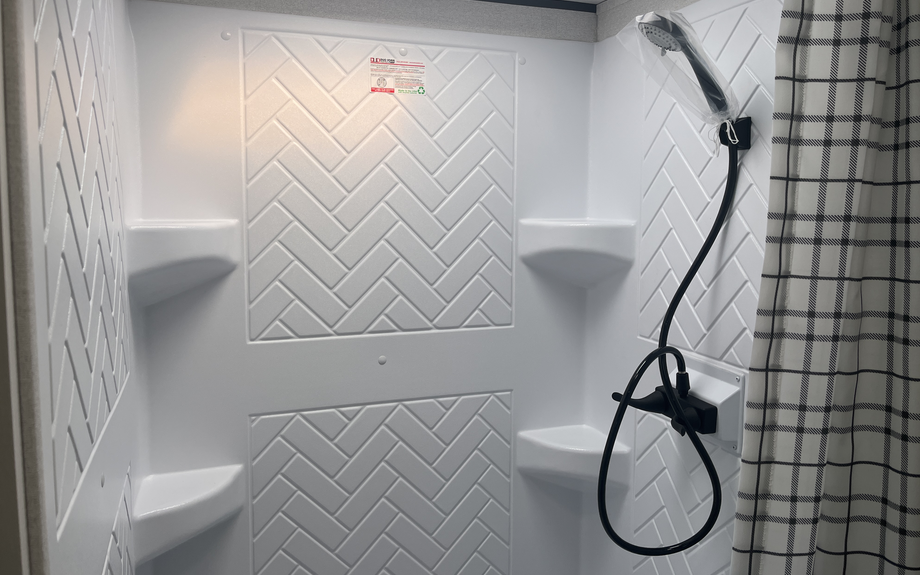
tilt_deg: -5.7
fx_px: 702
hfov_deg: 66.5
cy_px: 273
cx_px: 463
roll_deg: +0.4
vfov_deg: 44.5
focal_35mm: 28
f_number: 1.6
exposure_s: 1/524
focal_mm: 5.1
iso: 50
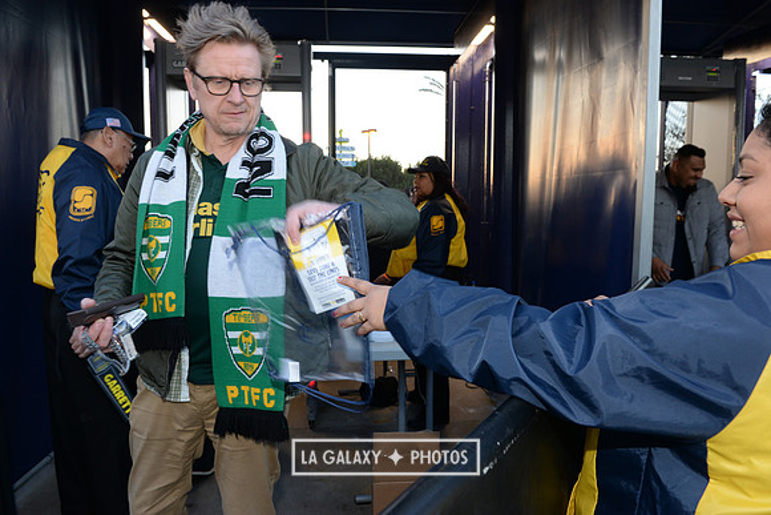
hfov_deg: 69.4
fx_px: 557
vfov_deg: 49.6
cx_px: 386
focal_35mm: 26
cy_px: 258
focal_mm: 26
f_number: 7.1
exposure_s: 1/60
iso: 800
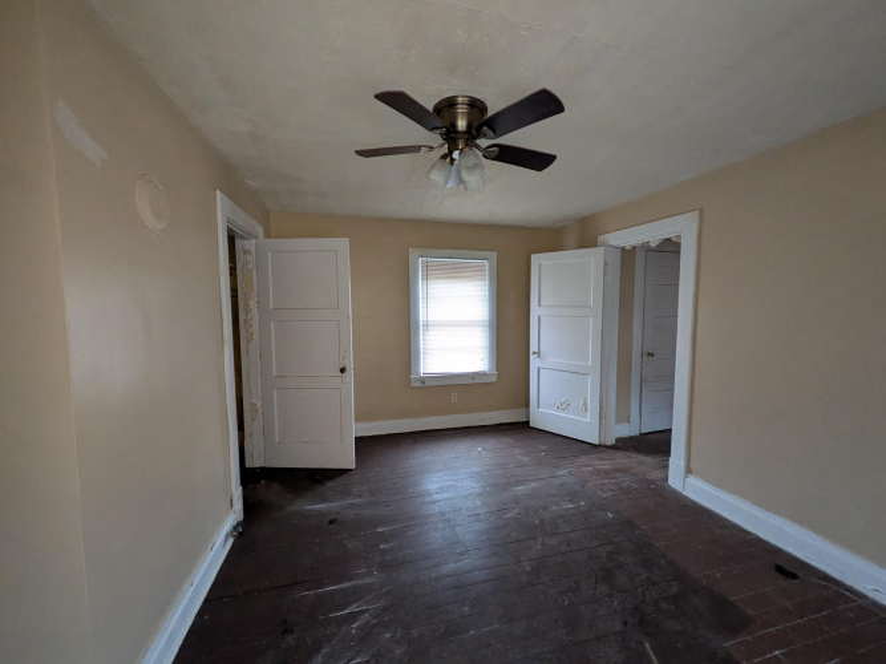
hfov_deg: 102.1
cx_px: 443
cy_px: 332
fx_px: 358
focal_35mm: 14
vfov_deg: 85.7
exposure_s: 1/33.3
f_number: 2.2
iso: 316
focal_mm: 1.83
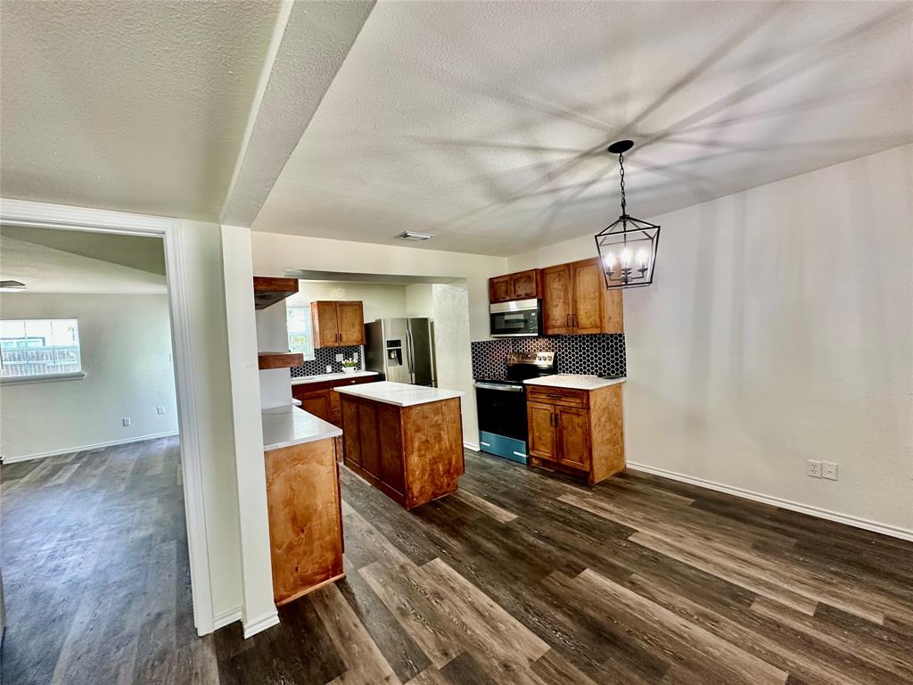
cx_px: 456
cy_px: 342
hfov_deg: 102.1
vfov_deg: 85.7
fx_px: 369
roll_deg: +3.6
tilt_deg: -1.0
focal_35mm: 14
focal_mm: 2.22
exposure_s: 1/60
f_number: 2.2
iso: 250
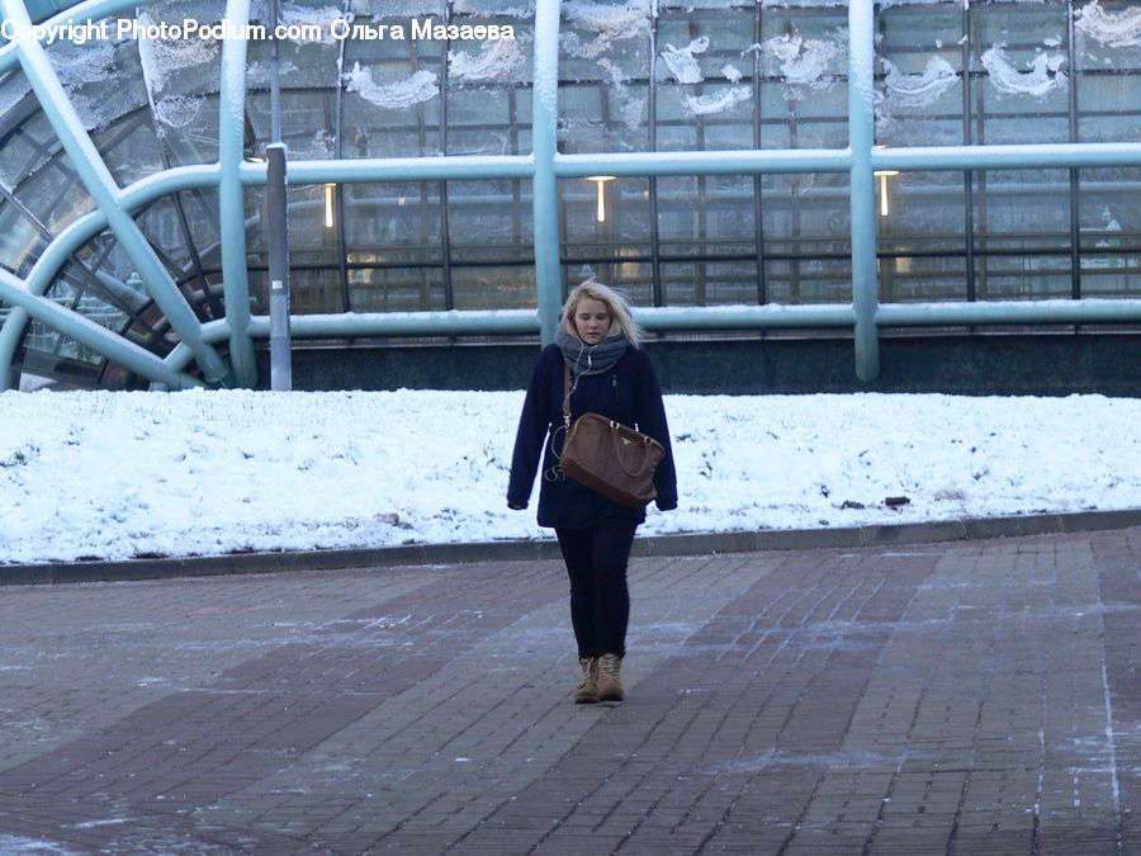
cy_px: 428
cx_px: 570
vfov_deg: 8.2
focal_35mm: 182
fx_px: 5999
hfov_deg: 10.9
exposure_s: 1/30
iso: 100
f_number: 3.6
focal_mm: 30.1
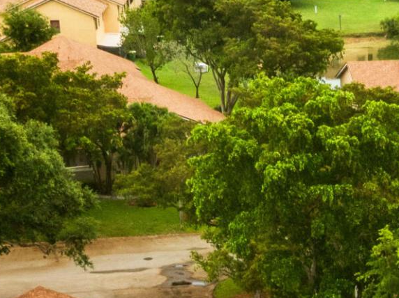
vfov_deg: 10.7
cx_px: 393
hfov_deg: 16.0
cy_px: 679
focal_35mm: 121
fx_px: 1394
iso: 100
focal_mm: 12.29
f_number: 11
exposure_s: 1/100
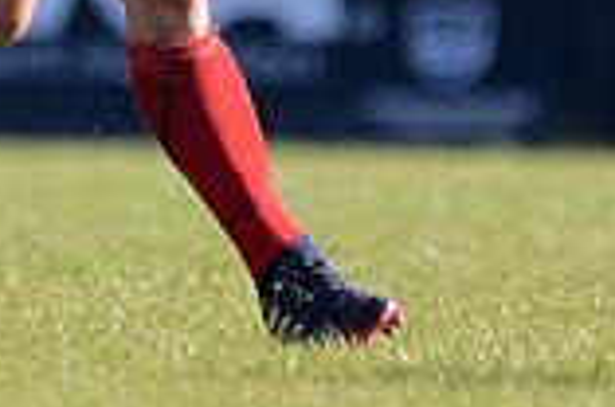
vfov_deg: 0.9
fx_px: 26528
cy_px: -323
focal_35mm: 1556
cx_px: 71
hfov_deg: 1.3
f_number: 4
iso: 400
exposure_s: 1/1250
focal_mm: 420
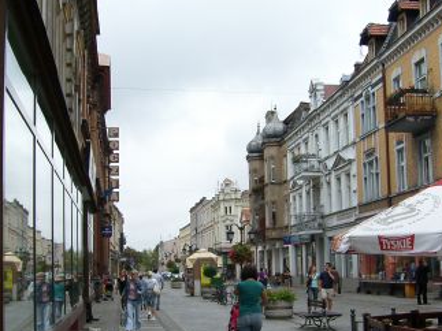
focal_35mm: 52
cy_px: 208
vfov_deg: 27.9
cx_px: 234
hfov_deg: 36.8
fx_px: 664
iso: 50
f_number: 5.6
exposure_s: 1/200
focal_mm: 7.4
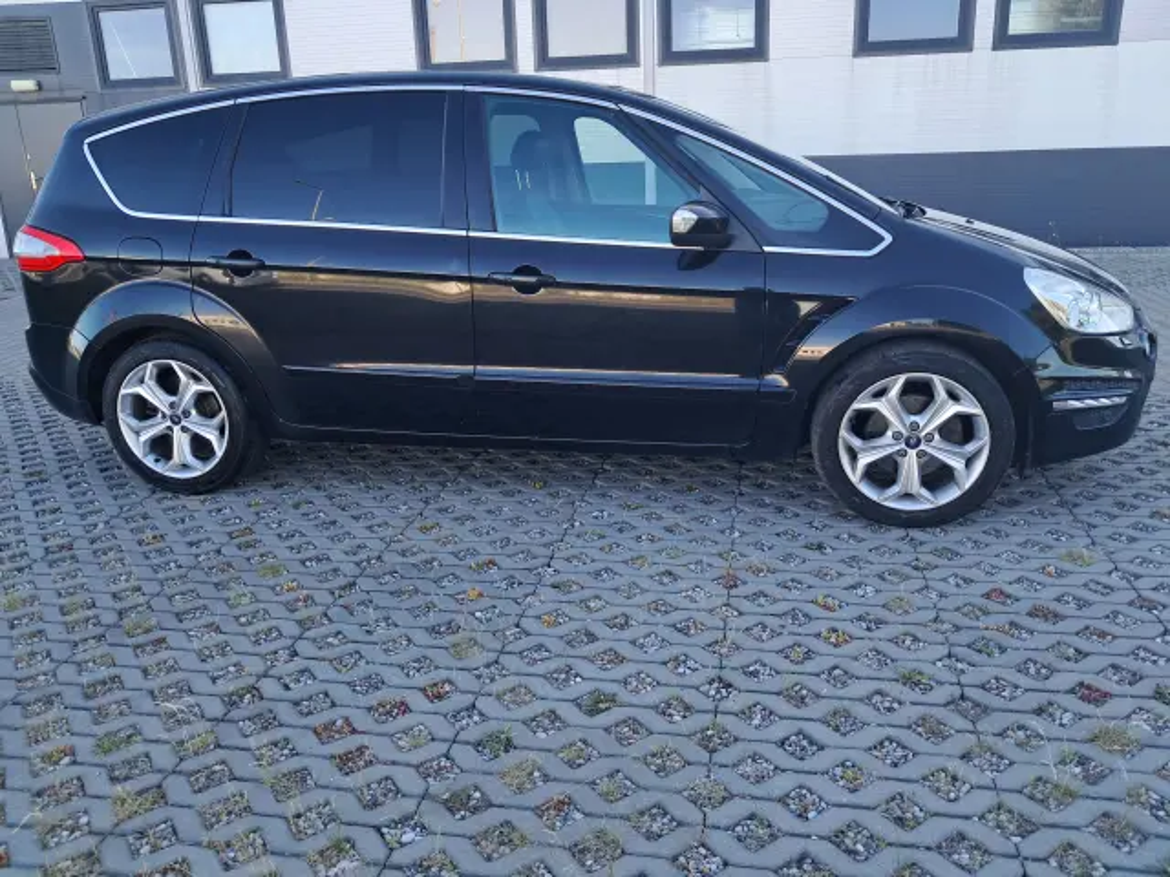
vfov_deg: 51.4
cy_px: 438
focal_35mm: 27
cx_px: 585
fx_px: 913
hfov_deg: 65.3
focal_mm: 4
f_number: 1.8
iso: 50
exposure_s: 1/100
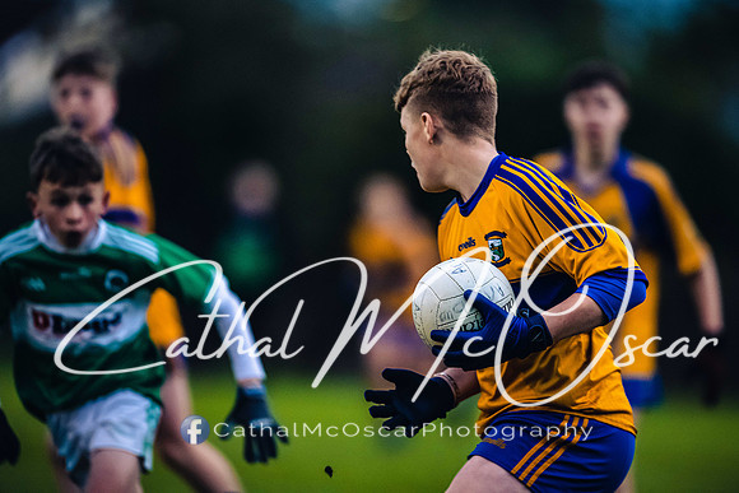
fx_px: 8843
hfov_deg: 4.8
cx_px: 398
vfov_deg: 3.2
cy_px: 228
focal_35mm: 431
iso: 3200
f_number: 2.8
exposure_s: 1/500
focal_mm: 400
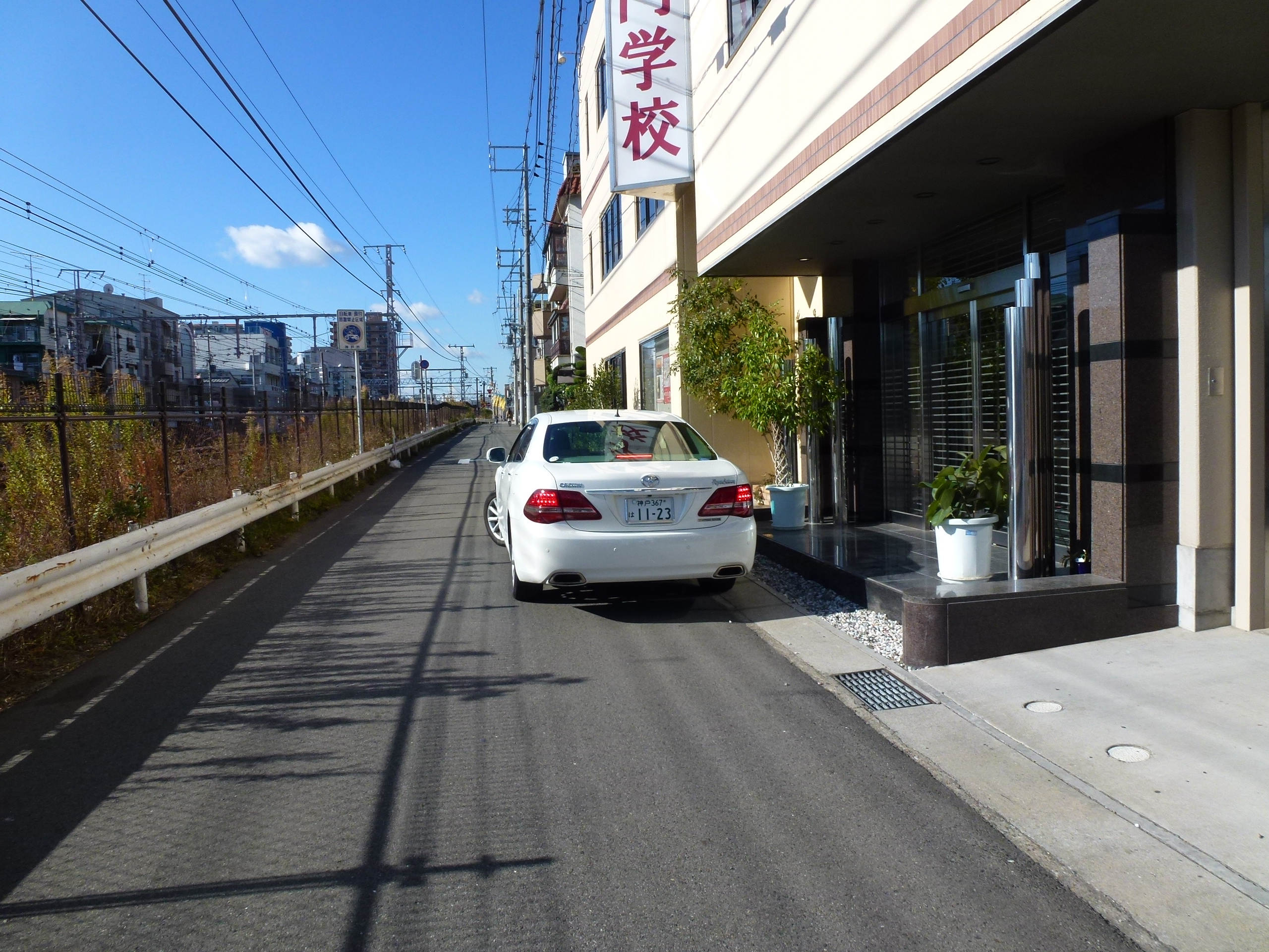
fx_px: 880
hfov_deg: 71.6
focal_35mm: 24
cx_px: 634
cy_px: 476
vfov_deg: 56.8
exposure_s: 1/800
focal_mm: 4.3
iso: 100
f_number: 4
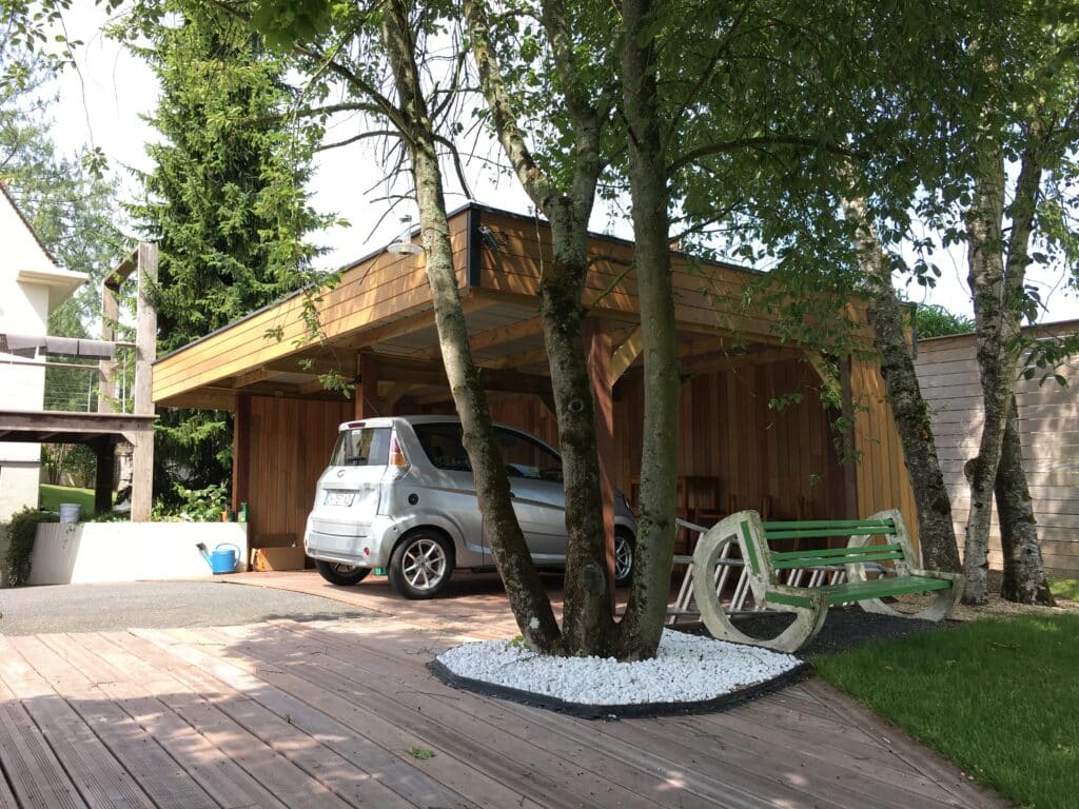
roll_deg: +1.1
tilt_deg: +6.2
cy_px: 404
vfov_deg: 48.2
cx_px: 540
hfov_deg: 61.7
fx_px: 904
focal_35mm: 29
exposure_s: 1/337
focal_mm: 4.15
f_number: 2.2
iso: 25
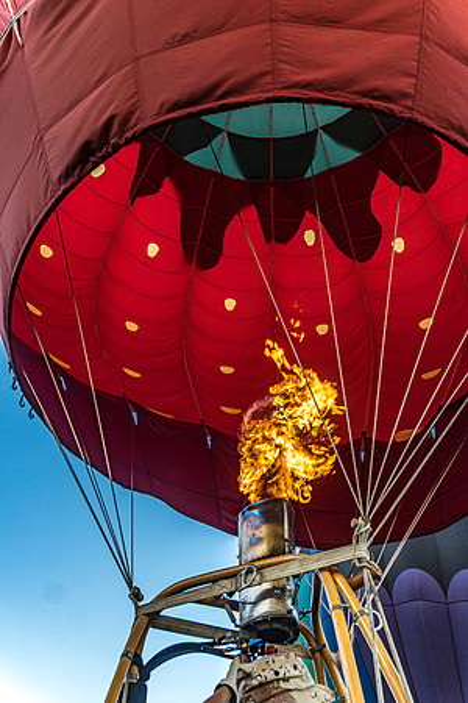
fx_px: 526
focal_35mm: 27
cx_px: 234
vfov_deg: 67.4
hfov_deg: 47.9
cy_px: 352
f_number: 5.6
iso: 400
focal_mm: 18
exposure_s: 1/200
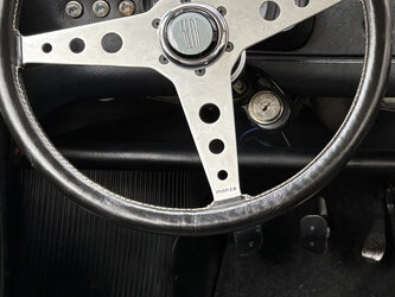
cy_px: 152
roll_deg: -0.5
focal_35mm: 80
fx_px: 913
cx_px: 418
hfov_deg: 23.2
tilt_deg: -19.7
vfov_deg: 18.4
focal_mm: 5.96
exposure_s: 1/60
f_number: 1.6
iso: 160
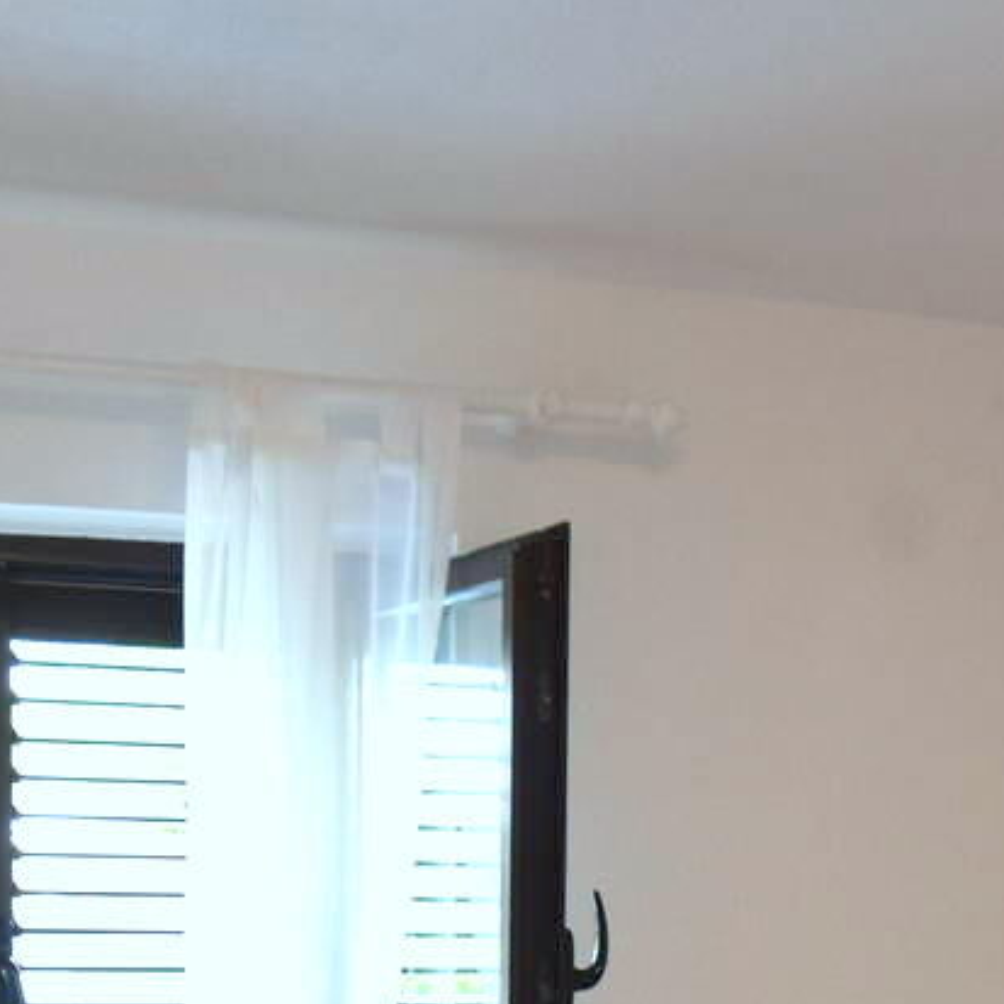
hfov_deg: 23.4
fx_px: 2428
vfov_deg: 22.2
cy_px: 1067
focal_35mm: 74
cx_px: 535
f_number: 4.5
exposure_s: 1/80
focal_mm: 10
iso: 400
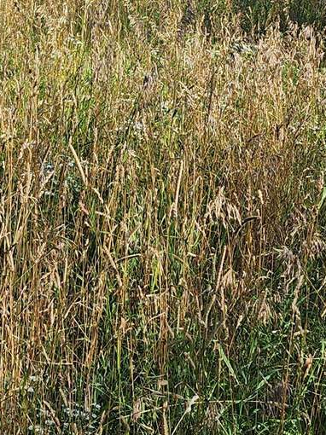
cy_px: -28
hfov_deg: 14.0
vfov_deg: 18.3
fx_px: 1307
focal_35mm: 104
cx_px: 7
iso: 12
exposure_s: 1/876
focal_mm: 6.4
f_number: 1.8
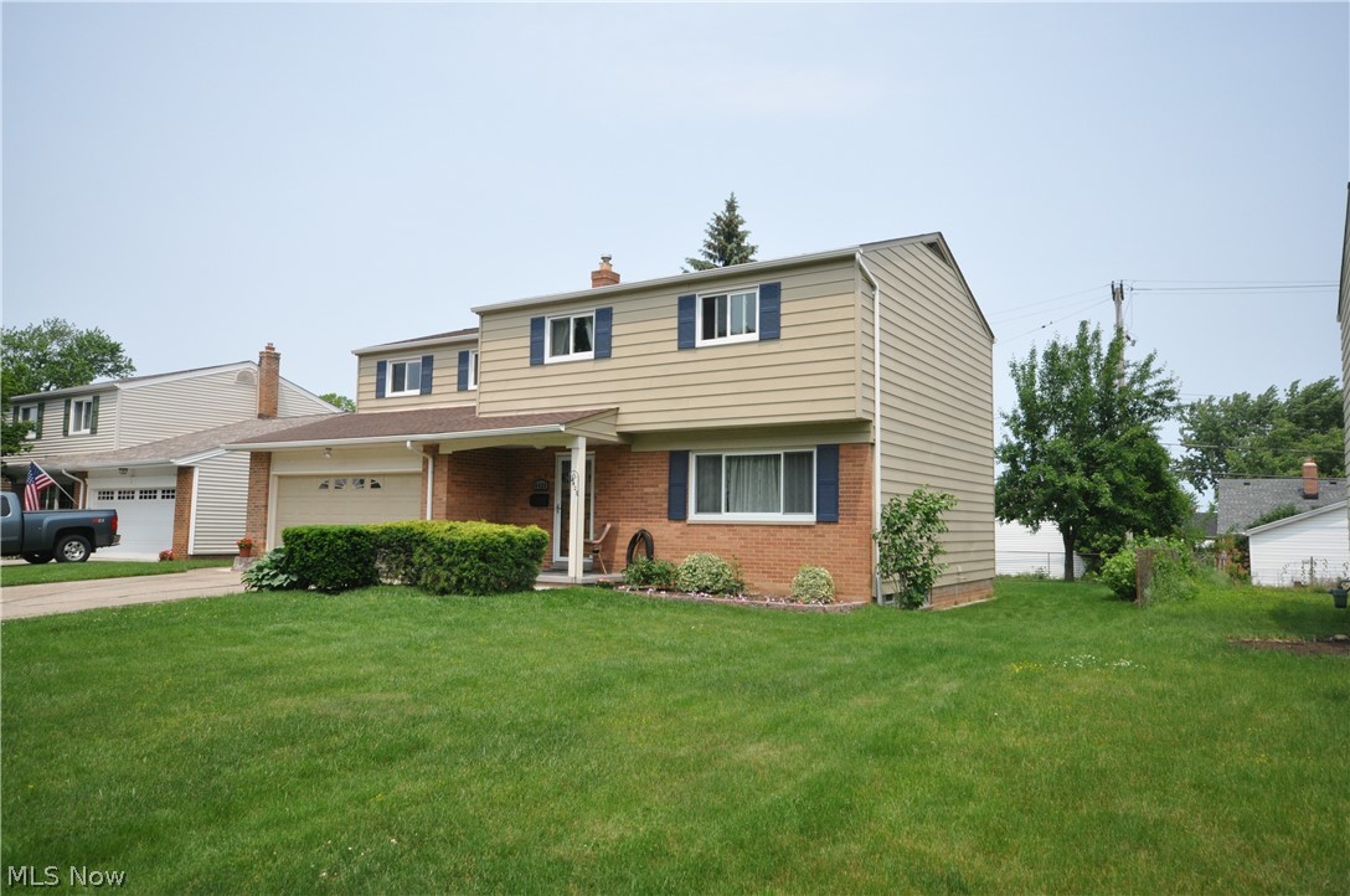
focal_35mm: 24
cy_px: 448
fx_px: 899
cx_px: 675
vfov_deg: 53.0
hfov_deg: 73.8
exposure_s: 1/1250
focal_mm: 16
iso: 800
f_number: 8
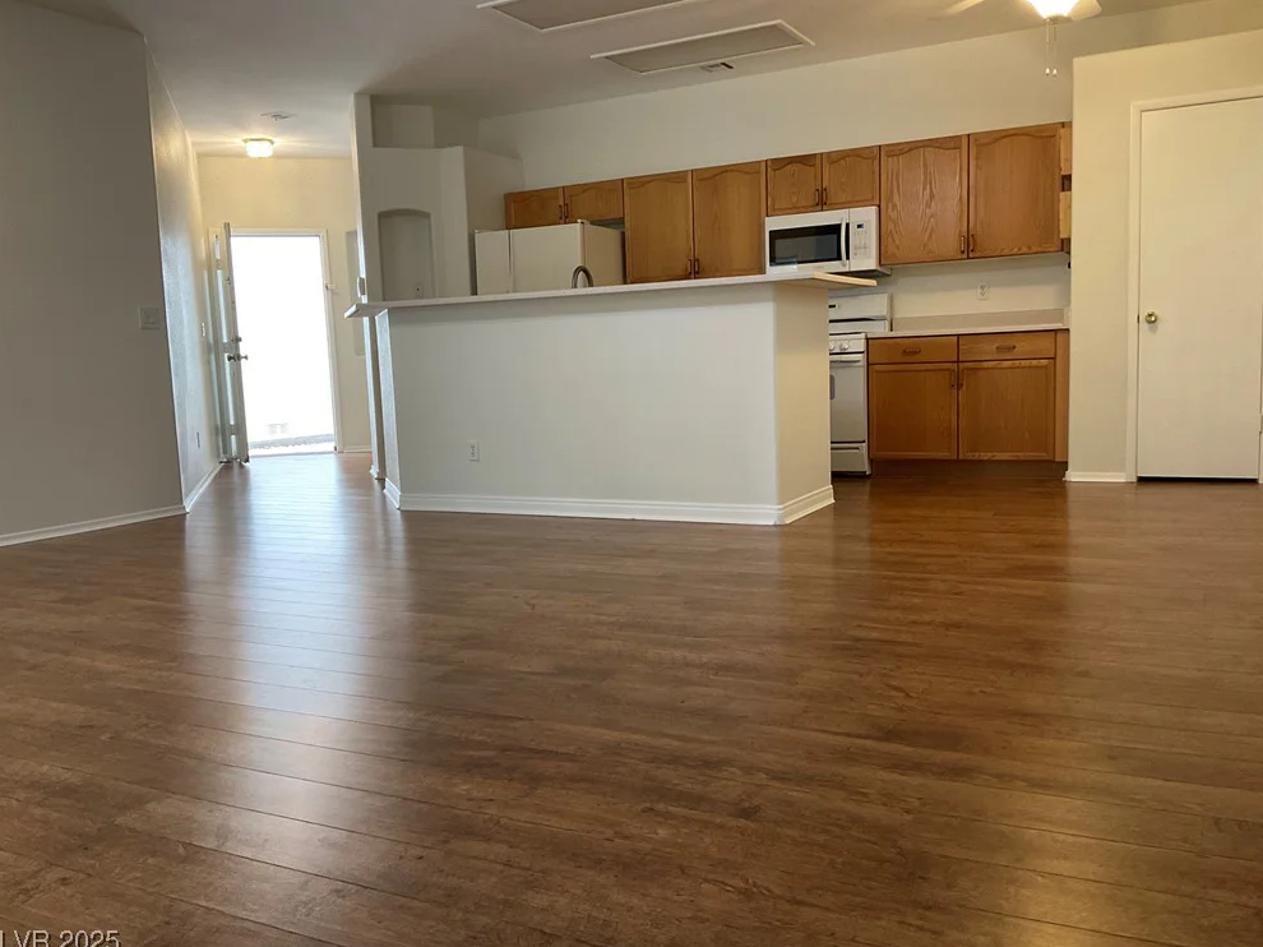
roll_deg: +2.0
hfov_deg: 60.0
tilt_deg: -7.3
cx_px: 644
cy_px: 480
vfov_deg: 46.8
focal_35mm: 30
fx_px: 1094
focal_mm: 3
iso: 100
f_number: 1.8
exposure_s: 1/60
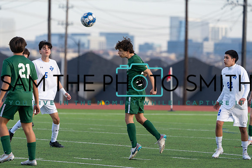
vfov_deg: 4.6
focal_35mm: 300
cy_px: 84
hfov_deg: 6.9
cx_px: 126
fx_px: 2100
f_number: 5.6
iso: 800
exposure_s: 1/1250
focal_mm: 300
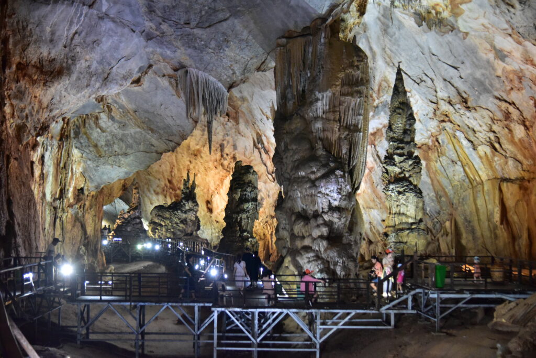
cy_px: 179
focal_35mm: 50
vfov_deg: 27.0
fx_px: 744
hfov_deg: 39.6
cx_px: 268
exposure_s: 1/60
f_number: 4
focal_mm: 50
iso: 6400
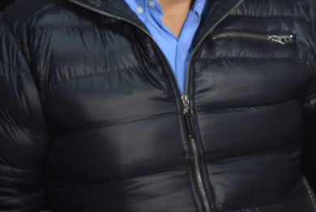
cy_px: -41
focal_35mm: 146
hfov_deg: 13.8
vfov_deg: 9.3
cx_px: 347
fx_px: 1283
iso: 3200
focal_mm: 38
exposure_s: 1/100
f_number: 4.8
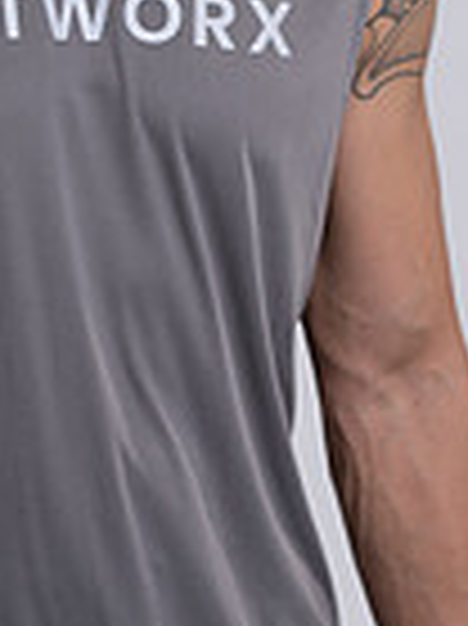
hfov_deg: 5.6
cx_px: 117
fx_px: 4766
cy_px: 86
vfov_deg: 7.5
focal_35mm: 264
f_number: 4
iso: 125
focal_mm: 85
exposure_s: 1/125
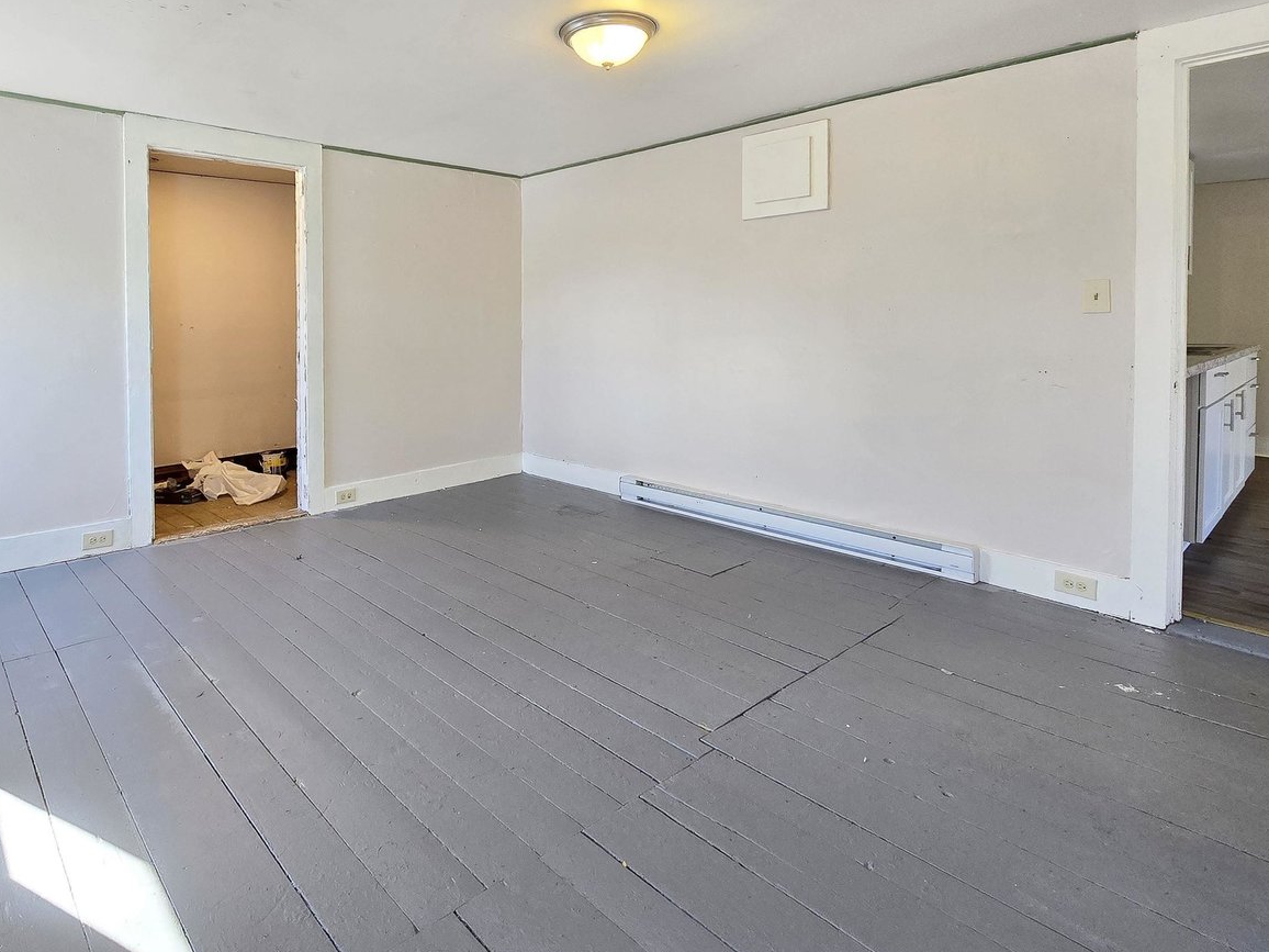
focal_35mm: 18
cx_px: 510
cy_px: 530
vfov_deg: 71.4
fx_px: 660
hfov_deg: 86.7
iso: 80
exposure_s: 1/60
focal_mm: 2.2
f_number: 2.2
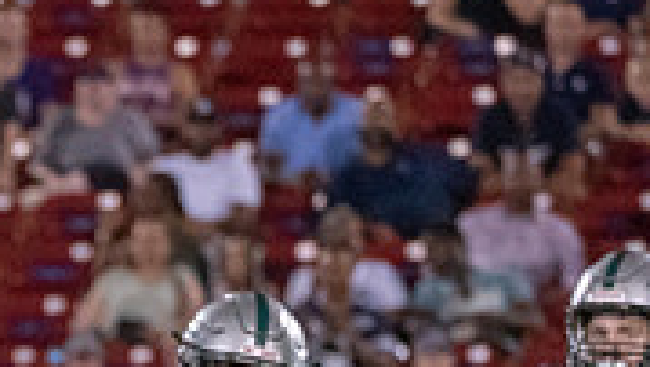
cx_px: -359
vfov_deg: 1.4
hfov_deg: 2.4
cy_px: 756
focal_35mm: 890
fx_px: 15351
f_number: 5.6
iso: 8000
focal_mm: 200
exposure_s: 1/1000
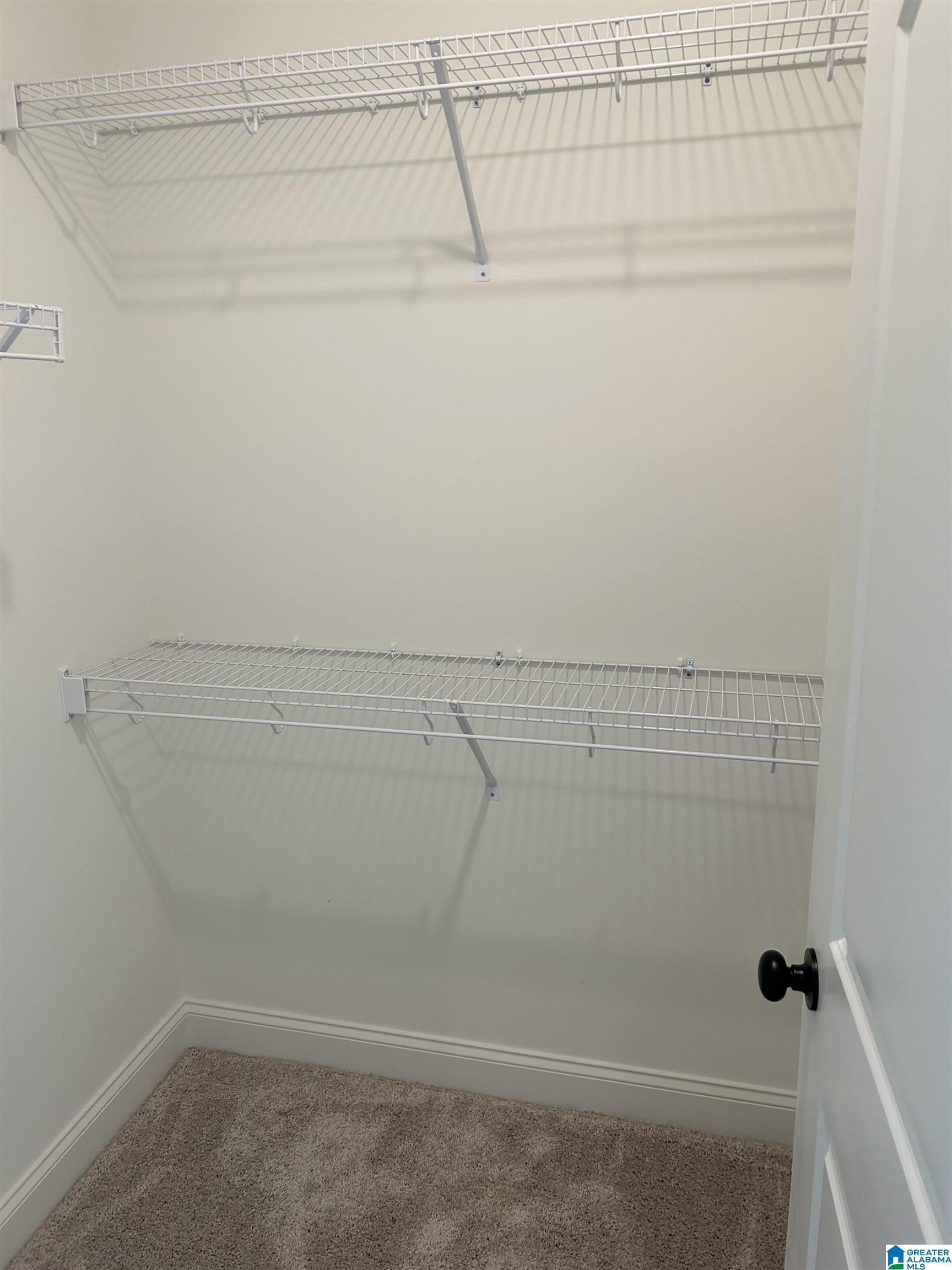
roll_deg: -0.1
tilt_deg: -12.9
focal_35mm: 26
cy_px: 635
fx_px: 953
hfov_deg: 53.1
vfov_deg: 67.3
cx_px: 476
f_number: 1.5
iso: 80
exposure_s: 1/120
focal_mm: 5.7
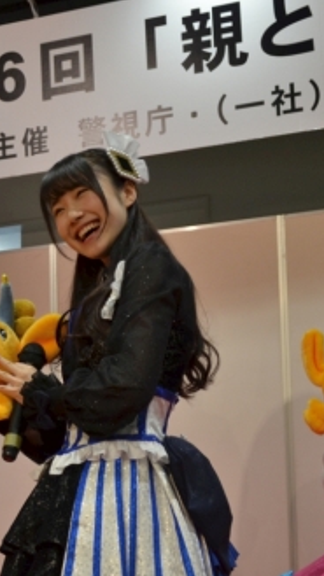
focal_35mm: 98
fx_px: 1497
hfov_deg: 12.0
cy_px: 292
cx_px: -89
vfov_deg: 21.8
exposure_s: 1/60
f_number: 5.3
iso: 400
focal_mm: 40
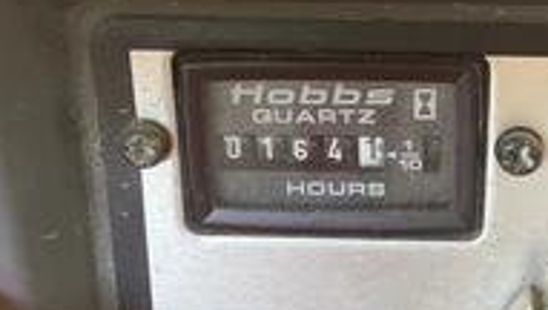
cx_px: 384
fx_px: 960
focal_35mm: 66
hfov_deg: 31.5
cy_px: 138
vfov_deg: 18.3
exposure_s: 1/104
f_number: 1.8
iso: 64
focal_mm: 3
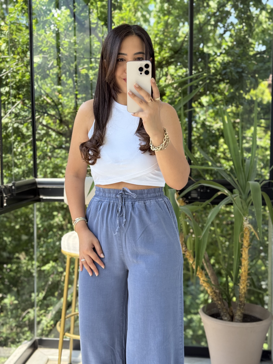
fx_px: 505
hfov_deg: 30.3
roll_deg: +0.6
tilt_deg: -20.2
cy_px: 182
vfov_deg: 39.7
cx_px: 136
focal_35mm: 48
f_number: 1.78
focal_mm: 6.76
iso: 64
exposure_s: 1/254
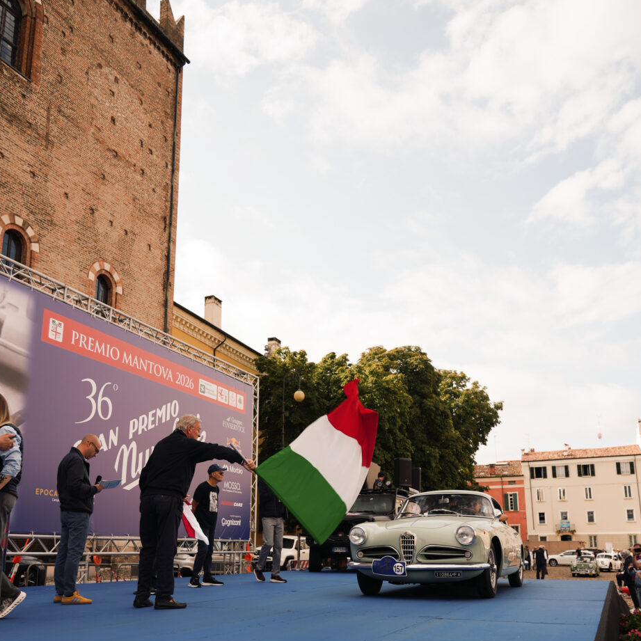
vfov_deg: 51.8
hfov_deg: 52.5
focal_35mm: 31
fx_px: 649
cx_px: 318
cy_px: 413
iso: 100
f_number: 4
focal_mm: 24
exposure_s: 1/400
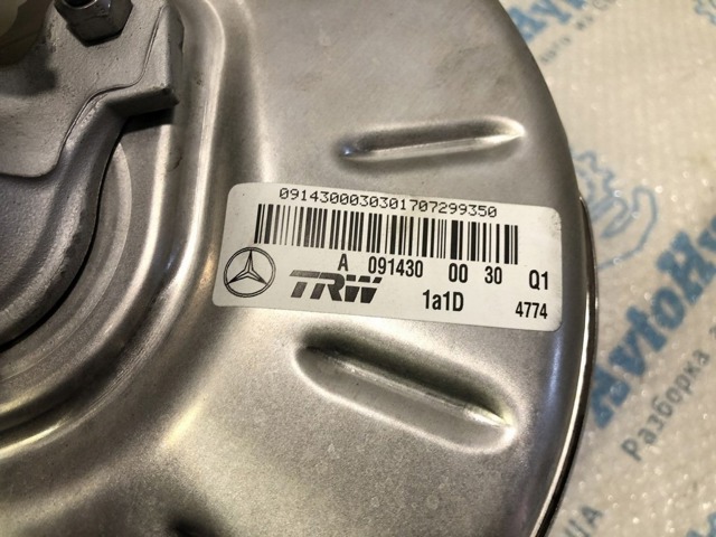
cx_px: 358
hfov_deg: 63.4
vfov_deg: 49.7
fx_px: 579
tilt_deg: -59.4
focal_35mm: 28
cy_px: 268
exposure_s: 1/33
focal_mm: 4
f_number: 1.8
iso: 25
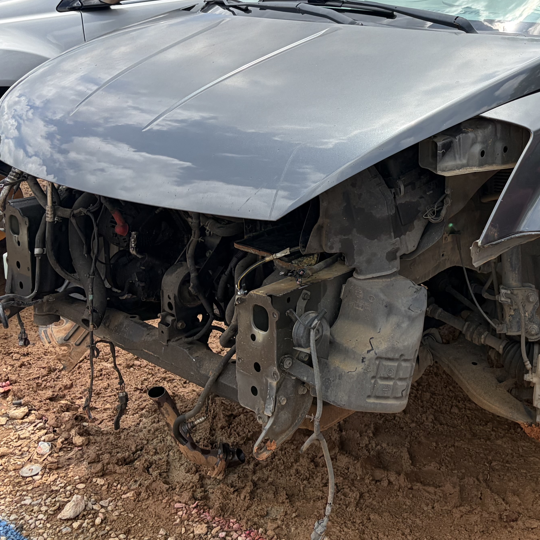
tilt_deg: -8.6
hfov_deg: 33.0
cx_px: 482
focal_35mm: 49
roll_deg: -2.9
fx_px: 865
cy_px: 120
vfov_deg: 33.8
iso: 64
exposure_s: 1/2985
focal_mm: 5.96
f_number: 1.6
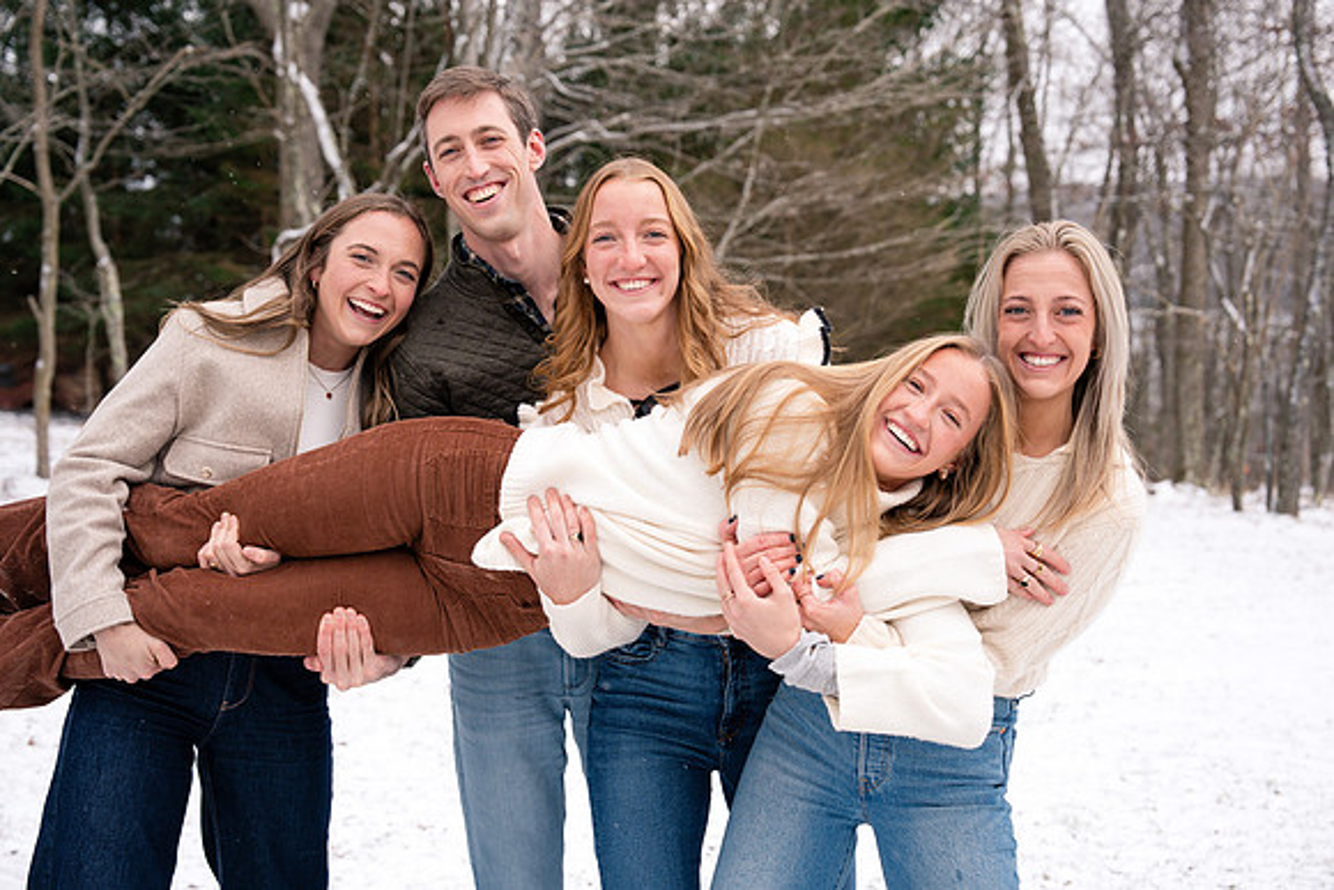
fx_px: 1890
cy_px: 445
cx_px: 667
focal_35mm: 51
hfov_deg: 38.9
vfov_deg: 26.5
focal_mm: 51
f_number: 4.5
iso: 400
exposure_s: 1/250
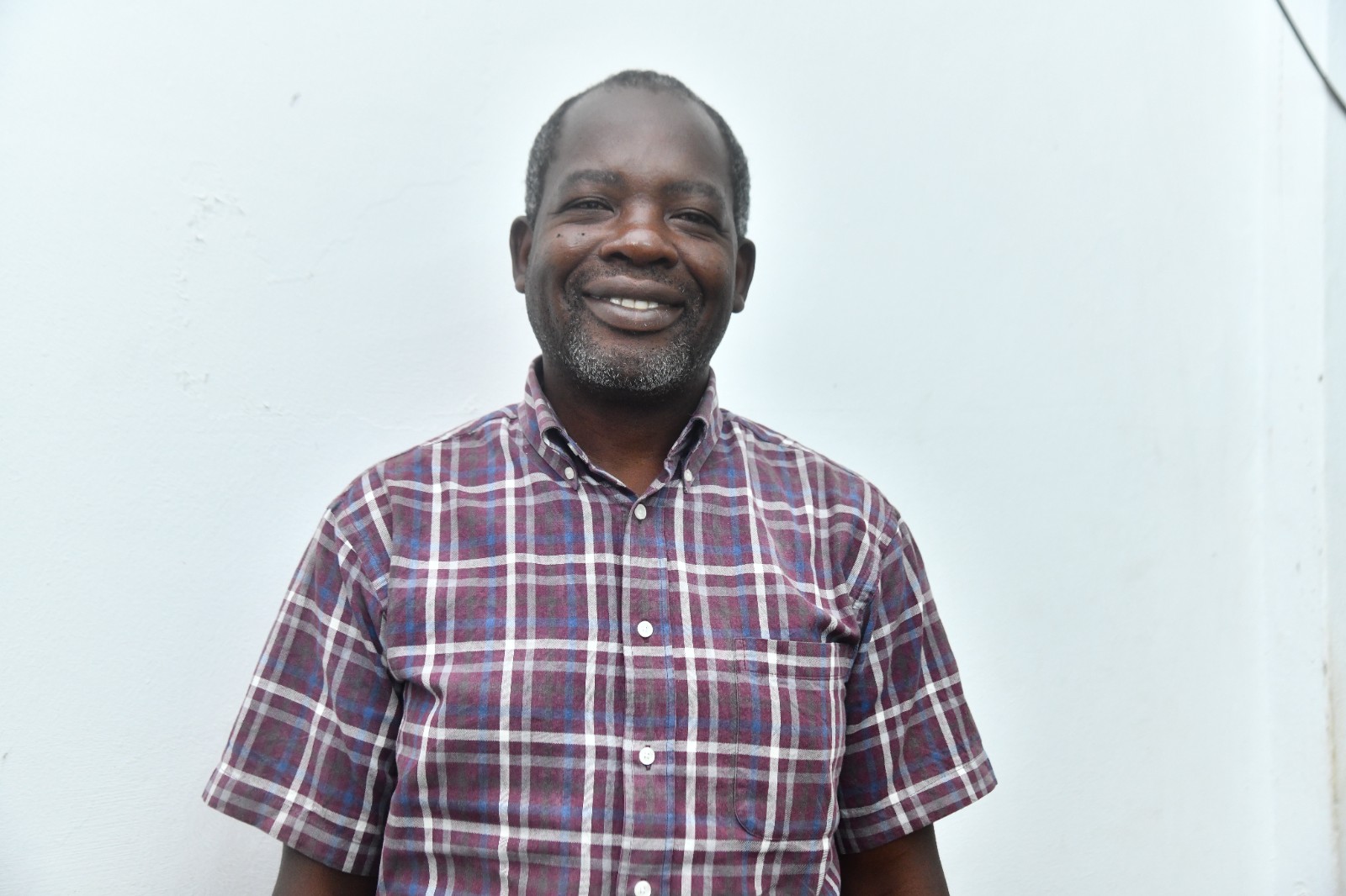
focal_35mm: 46
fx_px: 1719
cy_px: 448
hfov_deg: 42.8
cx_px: 673
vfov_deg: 29.2
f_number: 4.5
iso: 1000
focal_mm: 46
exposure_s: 1/250
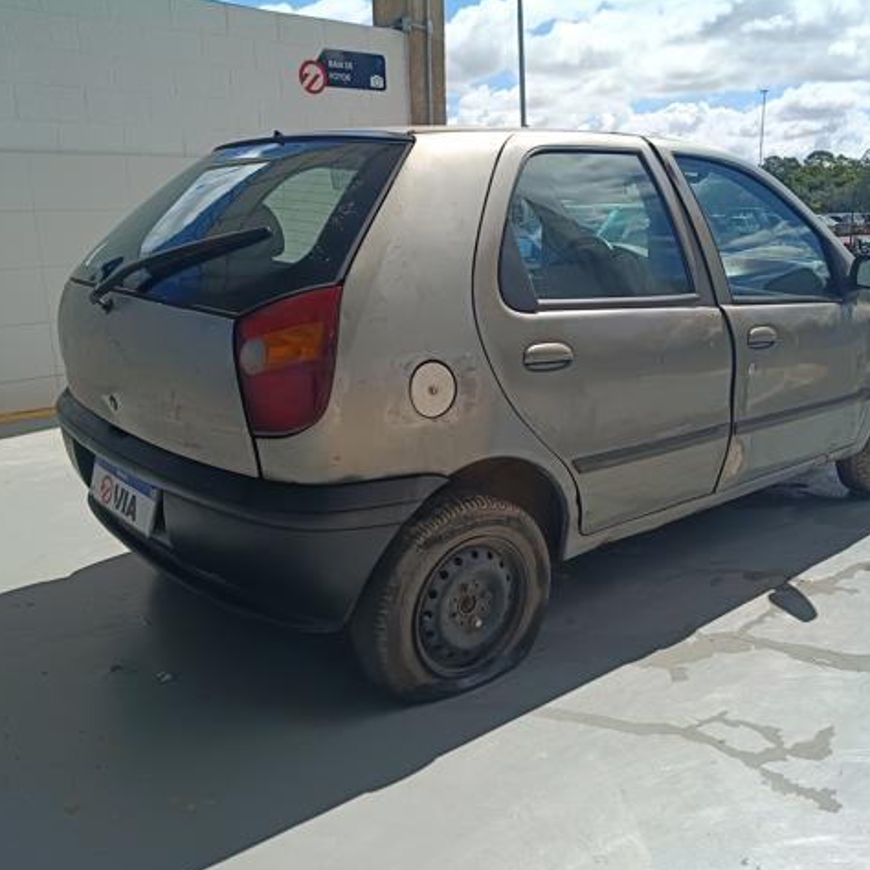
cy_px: 437
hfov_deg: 52.4
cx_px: 490
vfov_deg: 52.5
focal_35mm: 31
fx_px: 881
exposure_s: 1/1669
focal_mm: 4.81
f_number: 1.8
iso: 154
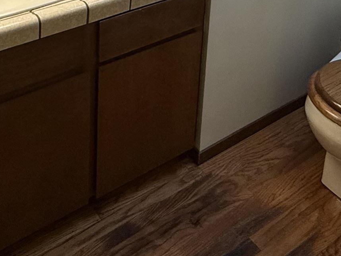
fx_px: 493
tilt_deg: -13.3
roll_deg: -0.3
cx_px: 102
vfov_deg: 23.7
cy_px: -119
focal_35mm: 50
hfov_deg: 37.6
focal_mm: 2.22
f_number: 2.2
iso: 250
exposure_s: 1/120
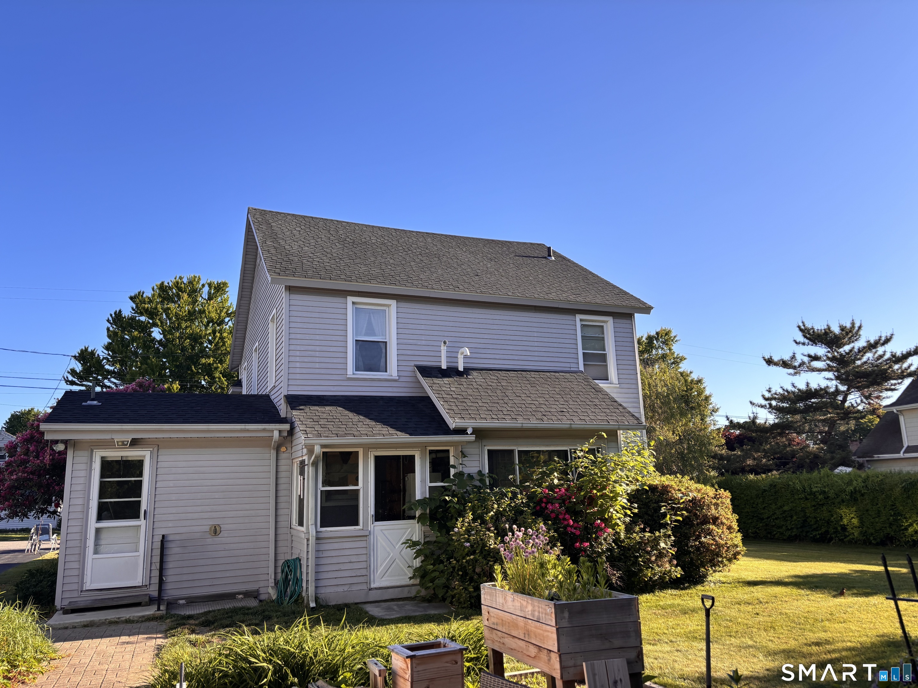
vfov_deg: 53.1
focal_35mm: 26
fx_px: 690
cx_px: 459
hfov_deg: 67.3
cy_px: 344
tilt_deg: +12.9
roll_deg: +2.0
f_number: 1.6
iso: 50
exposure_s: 1/1721
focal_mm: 5.96
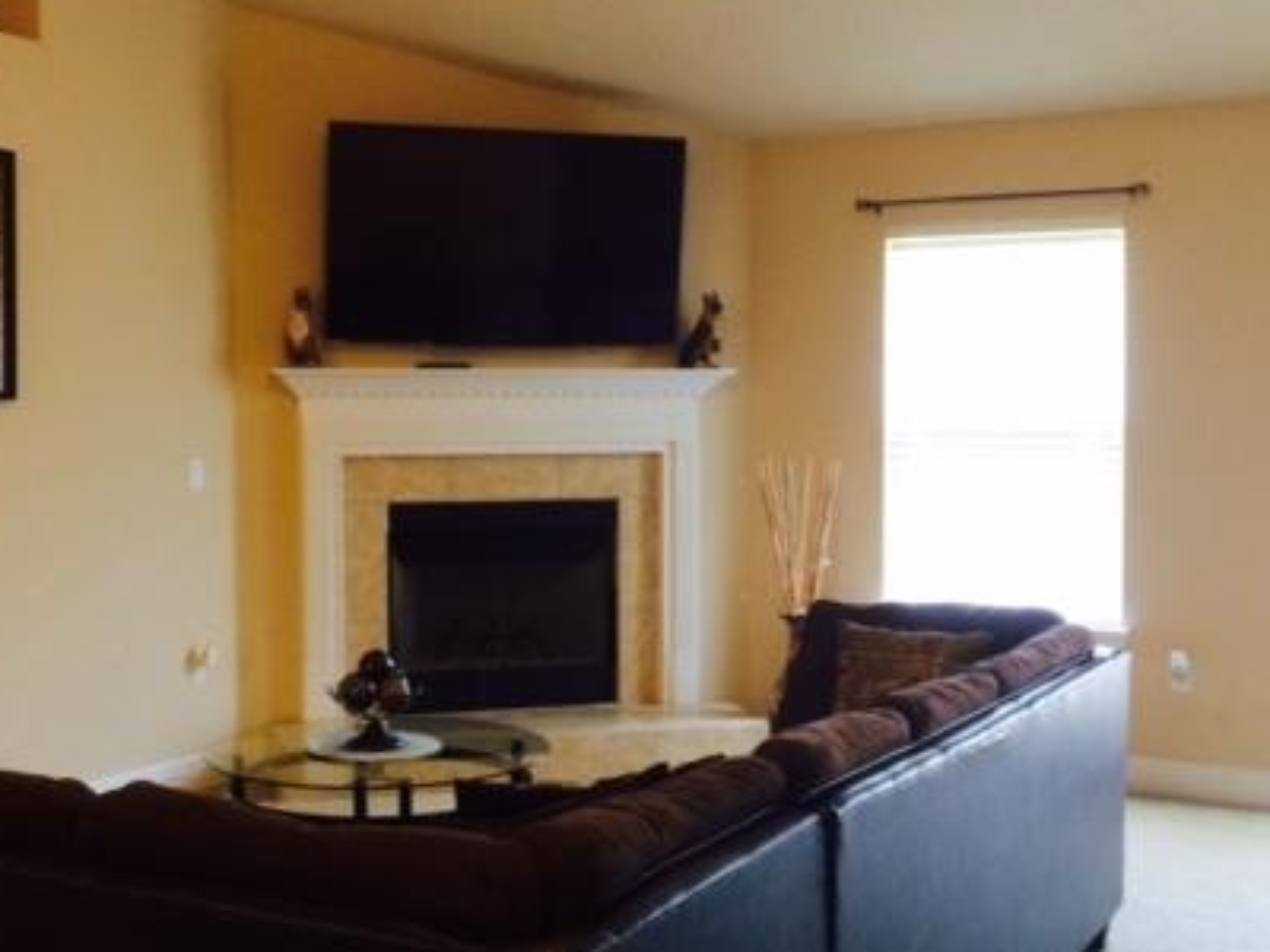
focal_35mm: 48
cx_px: 562
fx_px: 1761
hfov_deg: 39.6
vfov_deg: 30.3
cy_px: 466
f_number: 2.2
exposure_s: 1/30
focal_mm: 4.12
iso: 160
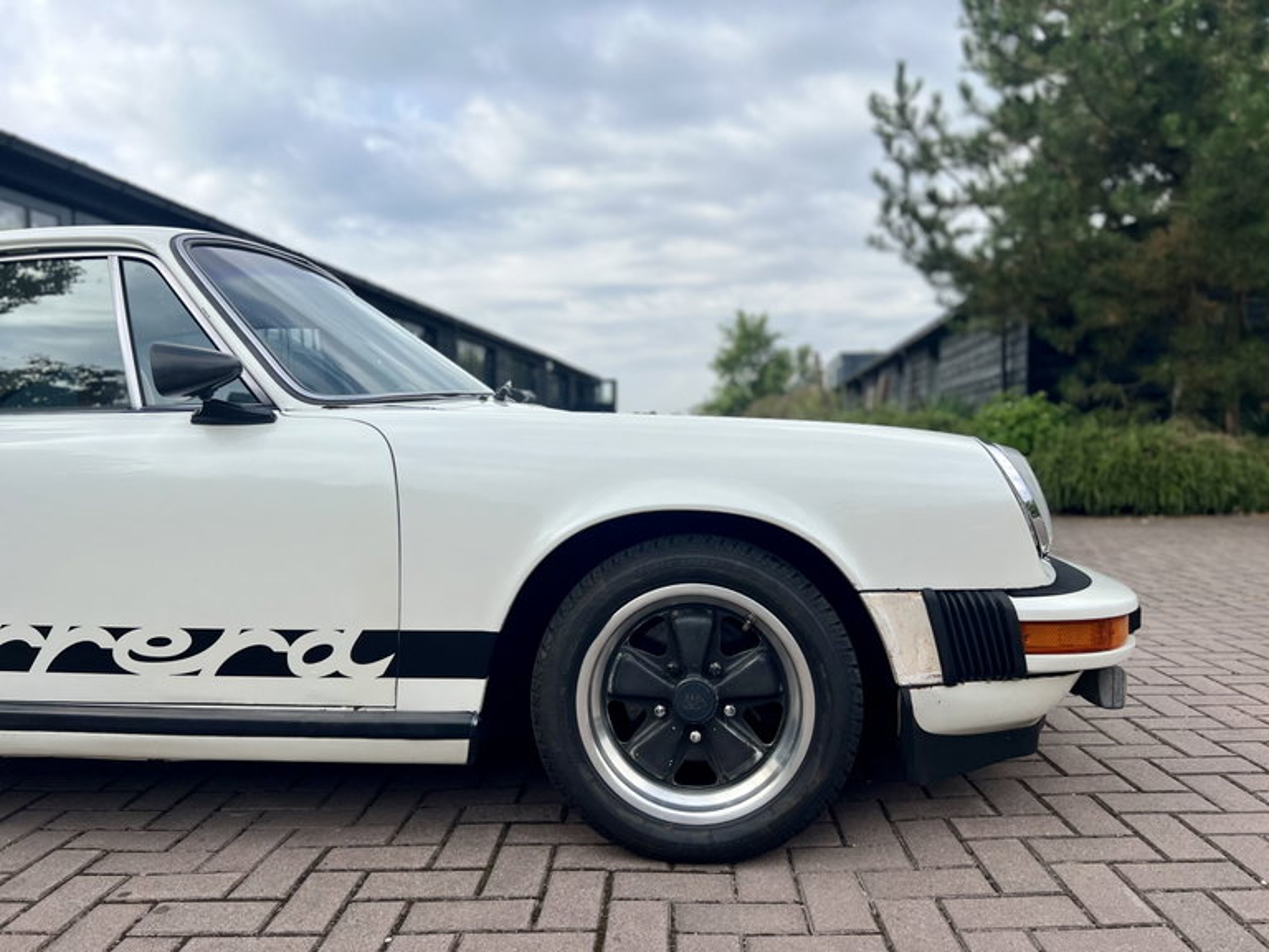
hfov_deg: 67.3
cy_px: 476
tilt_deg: -2.6
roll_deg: +0.2
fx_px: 953
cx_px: 634
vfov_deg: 53.1
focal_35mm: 26
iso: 50
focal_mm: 5.7
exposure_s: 1/3704
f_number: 1.5
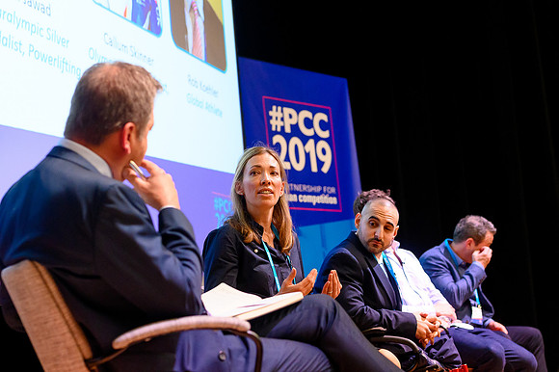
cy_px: 186
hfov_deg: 27.0
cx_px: 280
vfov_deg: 18.1
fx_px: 1165
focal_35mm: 75
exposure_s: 1/200
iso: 3200
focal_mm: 50
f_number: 2.8
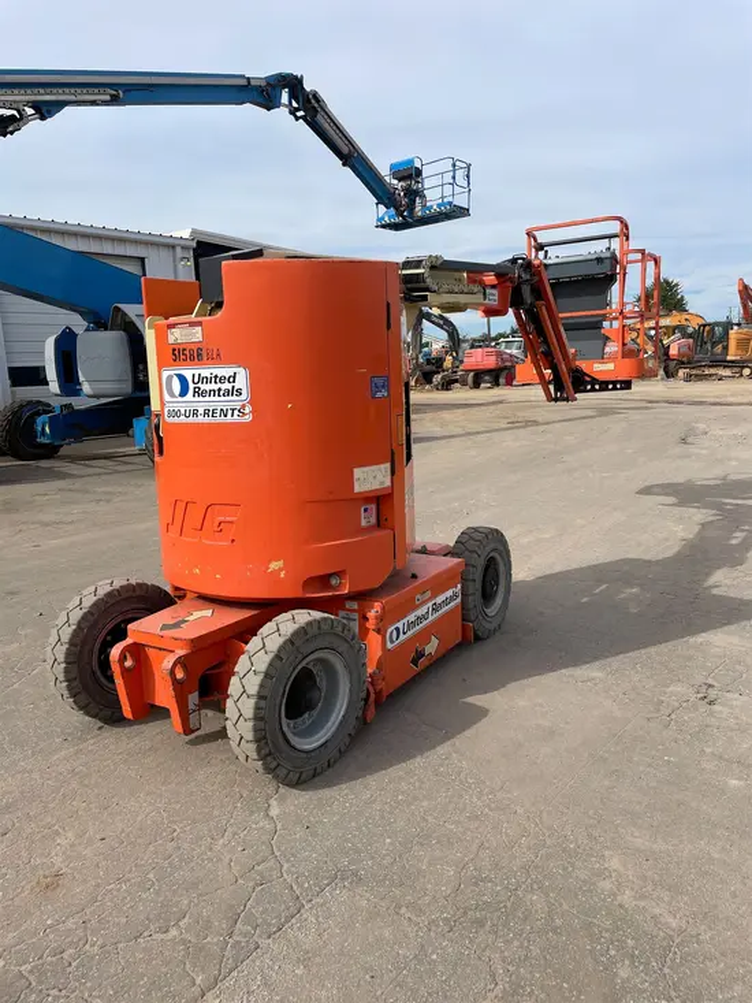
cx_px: 376
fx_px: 753
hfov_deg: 53.1
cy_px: 502
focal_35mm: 26
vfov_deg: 67.3
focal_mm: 4.2
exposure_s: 1/3509
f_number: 1.6
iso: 32
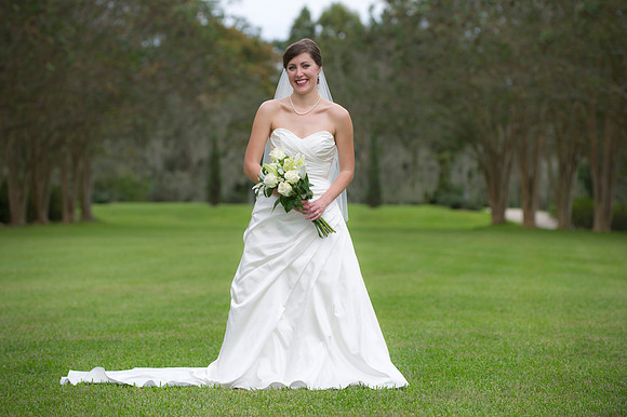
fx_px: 2437
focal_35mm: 140
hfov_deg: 14.7
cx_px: 314
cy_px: 208
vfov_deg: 9.8
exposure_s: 1/250
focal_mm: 140
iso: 400
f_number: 3.5
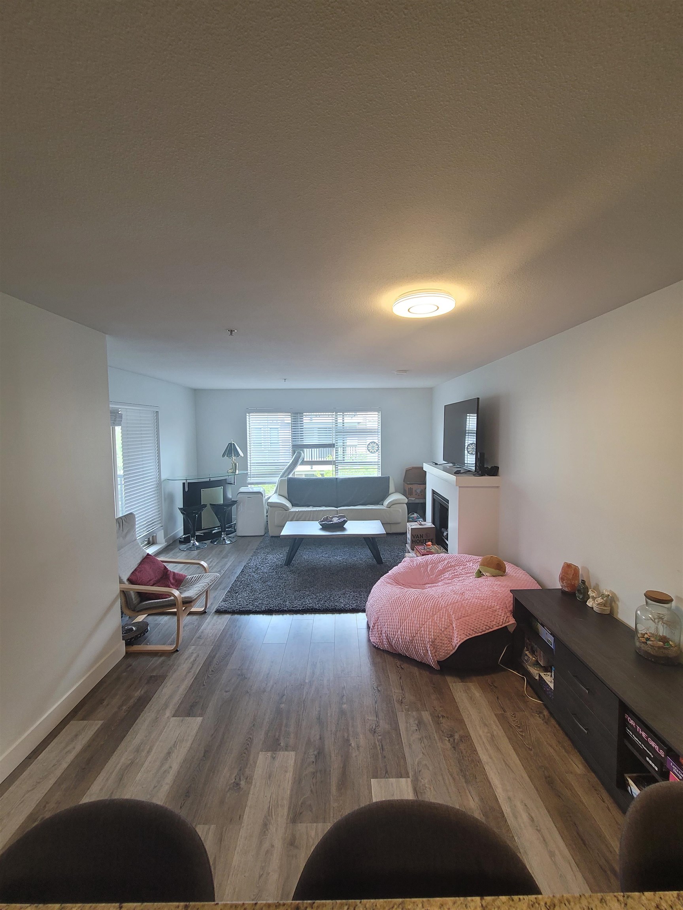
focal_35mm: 13
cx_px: 342
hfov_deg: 89.9
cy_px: 455
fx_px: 342
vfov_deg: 106.2
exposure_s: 1/60
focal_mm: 2.2
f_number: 2.2
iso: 125
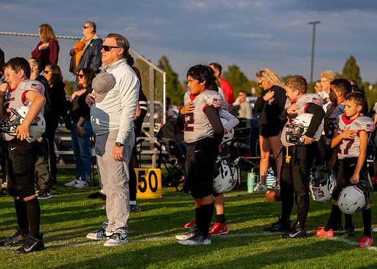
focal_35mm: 86
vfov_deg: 16.5
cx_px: 198
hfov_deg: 23.0
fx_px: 926
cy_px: 133
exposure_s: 1/3200
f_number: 2.8
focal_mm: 81
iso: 400
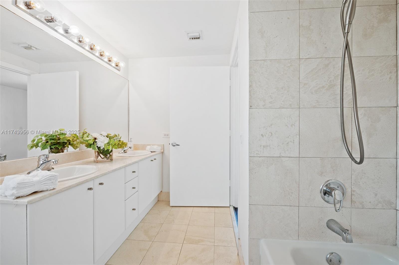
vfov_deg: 81.1
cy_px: 132
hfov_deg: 104.3
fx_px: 155
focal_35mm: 14
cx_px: 200
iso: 200
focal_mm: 14
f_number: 8
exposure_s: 1/6
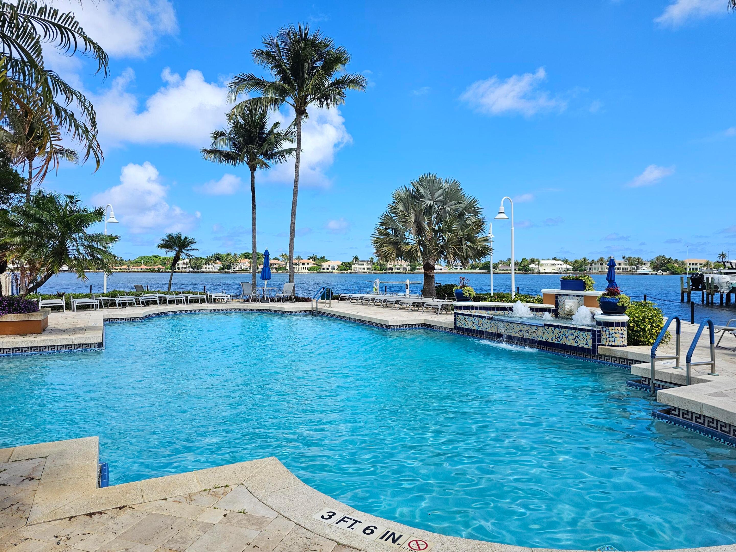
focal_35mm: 23
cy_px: 276
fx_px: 489
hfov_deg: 73.9
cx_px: 368
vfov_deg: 58.9
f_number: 1.7
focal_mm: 6.3
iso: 20
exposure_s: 1/1024
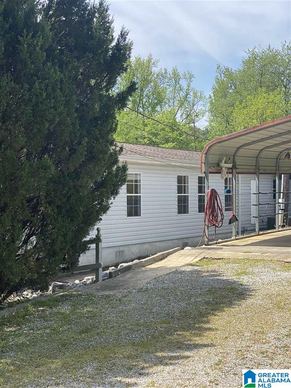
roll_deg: -0.8
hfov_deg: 28.0
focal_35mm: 52
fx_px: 583
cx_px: 146
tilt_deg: +2.4
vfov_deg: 36.8
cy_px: 194
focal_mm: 6
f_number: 2
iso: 20
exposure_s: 1/773
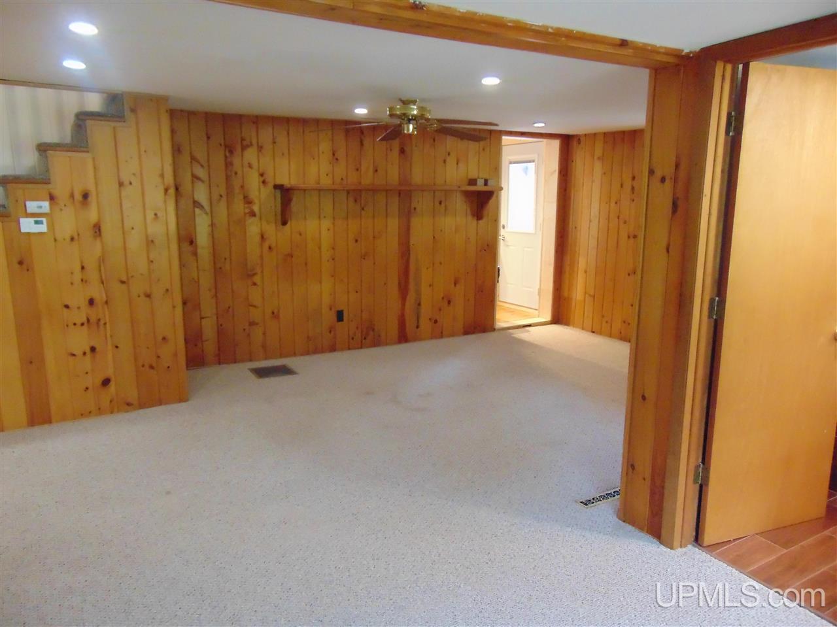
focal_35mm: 25
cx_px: 418
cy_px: 314
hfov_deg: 69.4
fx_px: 604
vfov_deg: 54.8
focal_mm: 4.5
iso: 640
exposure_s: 1/40
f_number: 3
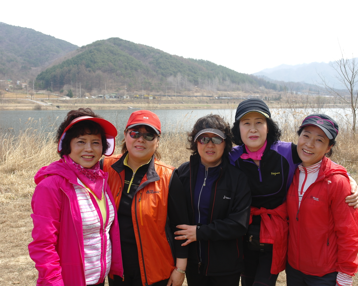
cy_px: 143
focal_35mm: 34
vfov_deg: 43.4
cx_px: 190
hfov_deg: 52.8
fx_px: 360
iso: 100
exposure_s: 1/100
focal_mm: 20
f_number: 5.6
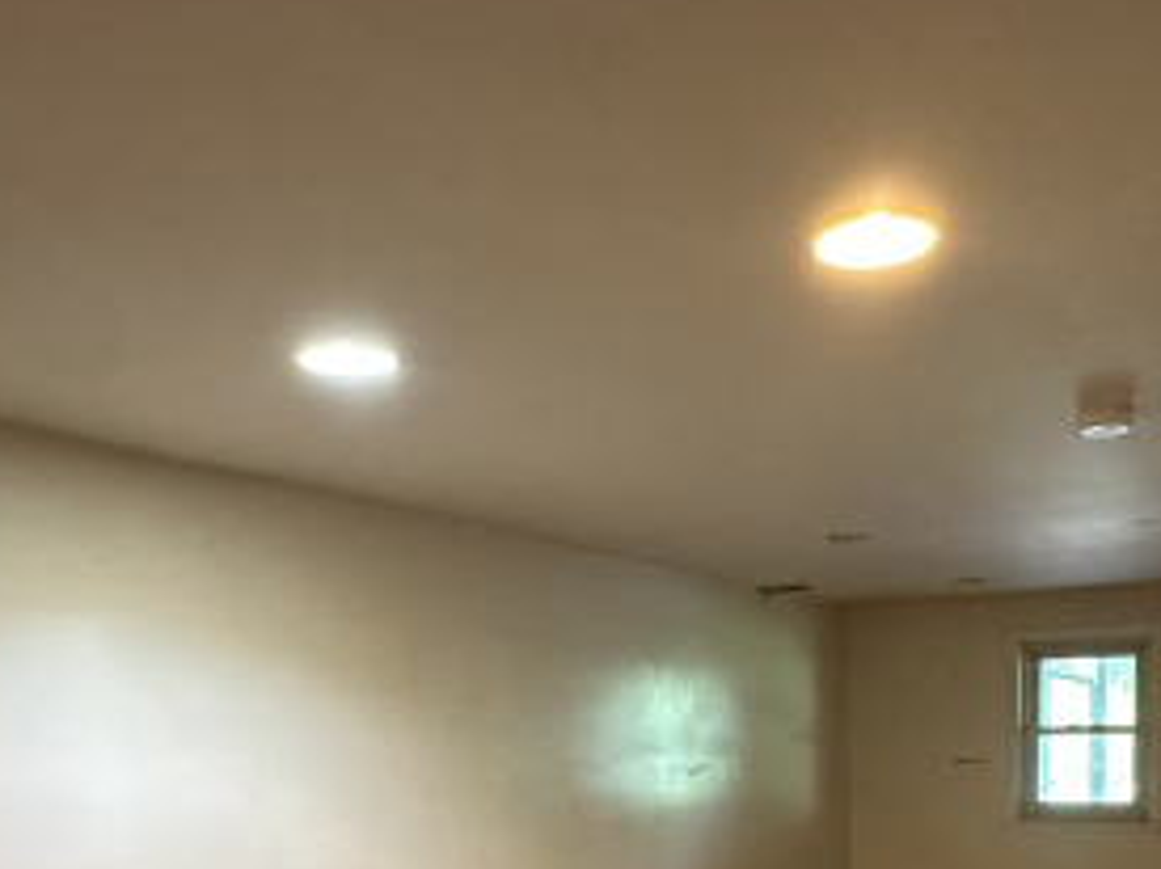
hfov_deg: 53.7
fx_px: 1140
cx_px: 678
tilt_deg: -7.2
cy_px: 856
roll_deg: +2.1
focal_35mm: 34
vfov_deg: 37.6
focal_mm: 2.22
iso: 800
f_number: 2.2
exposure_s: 1/60
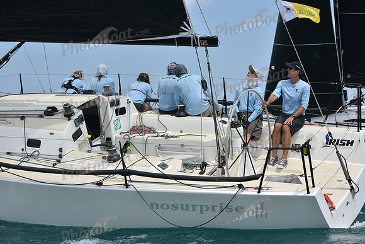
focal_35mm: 70
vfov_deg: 19.5
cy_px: 122
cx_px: 182
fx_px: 710
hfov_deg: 28.8
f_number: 8
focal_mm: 70
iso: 250
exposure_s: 1/1250
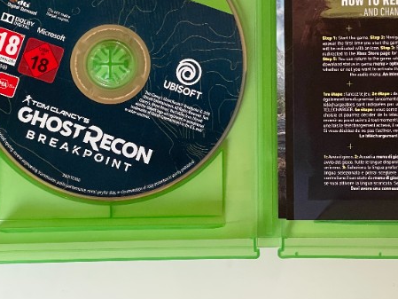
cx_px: 272
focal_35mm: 114
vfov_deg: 12.9
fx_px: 1311
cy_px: 67
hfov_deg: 17.2
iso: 500
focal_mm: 7.5
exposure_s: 1/59
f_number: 2.2
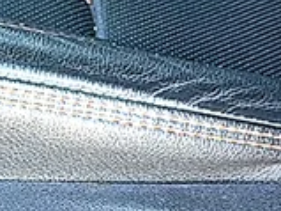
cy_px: 223
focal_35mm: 163
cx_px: -131
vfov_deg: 9.0
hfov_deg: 11.6
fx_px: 1322
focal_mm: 6.86
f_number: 1.78
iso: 125
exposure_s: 1/50
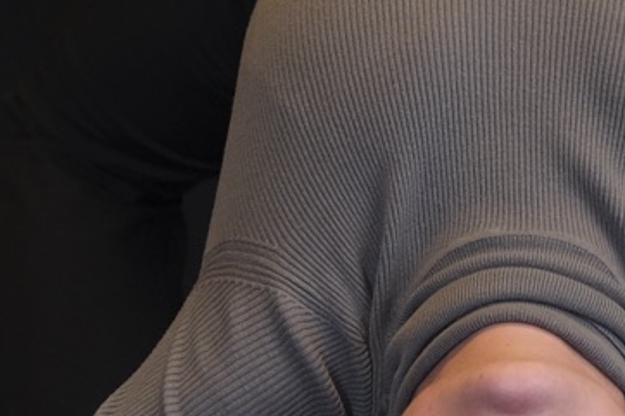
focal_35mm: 373
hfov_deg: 5.5
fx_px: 6472
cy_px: 312
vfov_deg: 3.7
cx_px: 601
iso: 800
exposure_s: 1/60
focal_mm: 50
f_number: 2.8
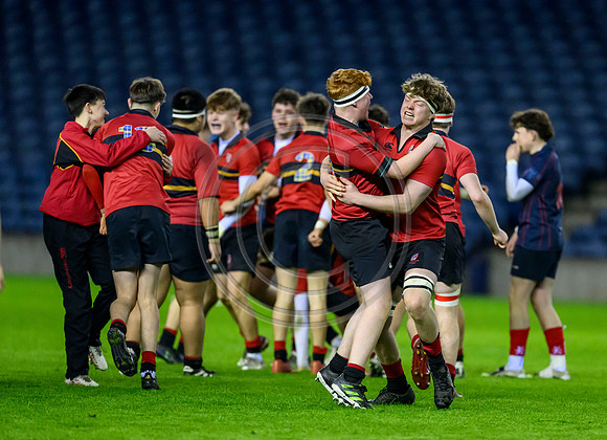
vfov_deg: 3.0
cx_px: 379
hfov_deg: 4.1
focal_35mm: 486
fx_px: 8416
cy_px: 253
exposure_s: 1/2000
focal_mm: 400
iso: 10000
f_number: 3.2
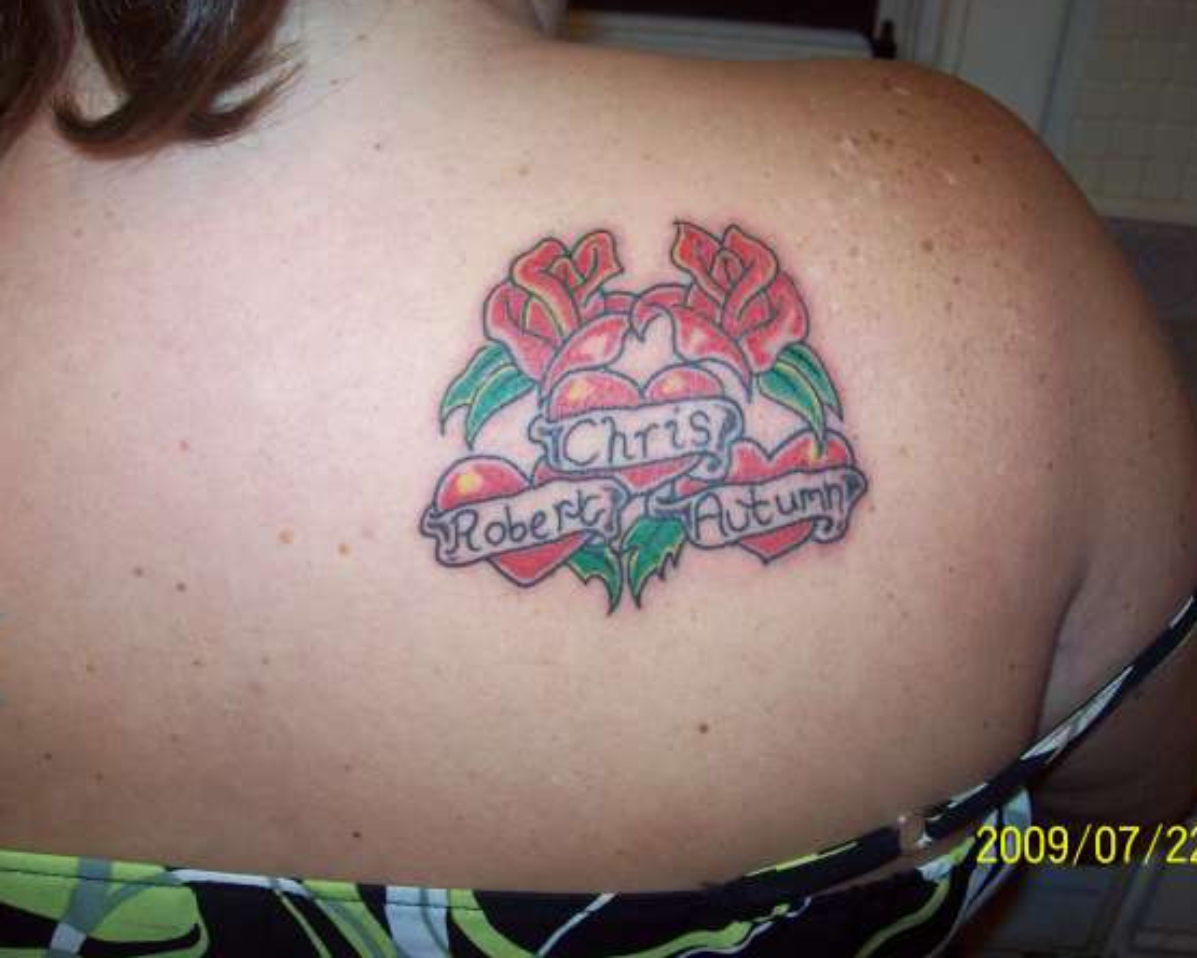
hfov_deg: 47.9
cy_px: 477
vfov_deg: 39.2
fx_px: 1346
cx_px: 630
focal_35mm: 38
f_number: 2.7
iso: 80
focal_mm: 6
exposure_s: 1/64
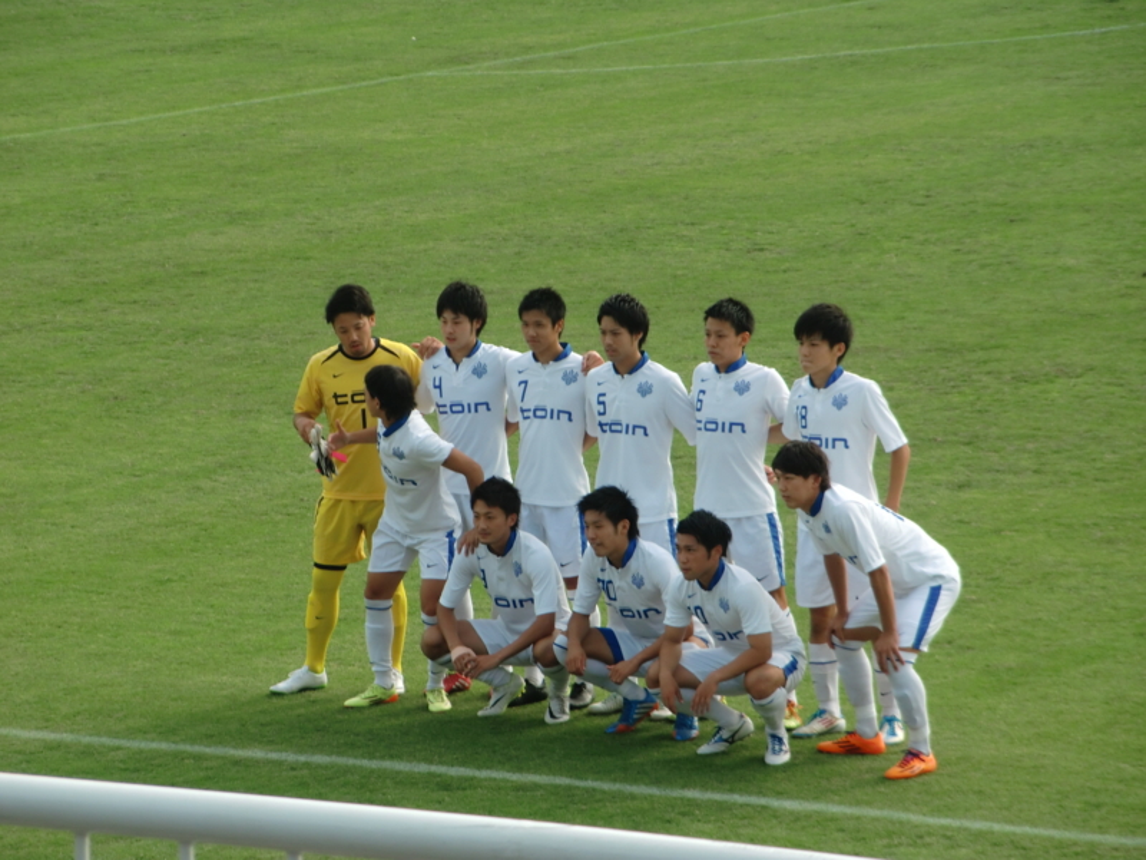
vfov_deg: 7.5
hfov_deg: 9.9
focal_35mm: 199
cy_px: 430
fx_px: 6588
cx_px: 573
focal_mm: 35.7
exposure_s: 1/200
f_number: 5.2
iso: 64
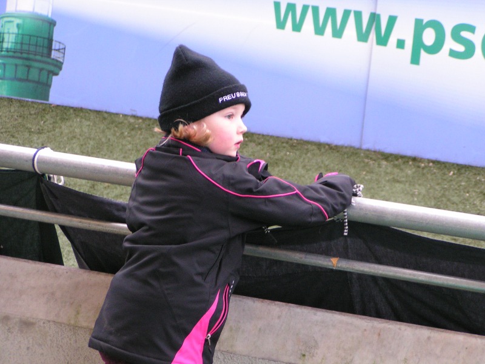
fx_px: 2298
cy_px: 182
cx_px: 242
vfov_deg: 9.1
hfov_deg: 12.0
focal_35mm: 164
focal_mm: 25.1
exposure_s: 1/60
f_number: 3.5
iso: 200
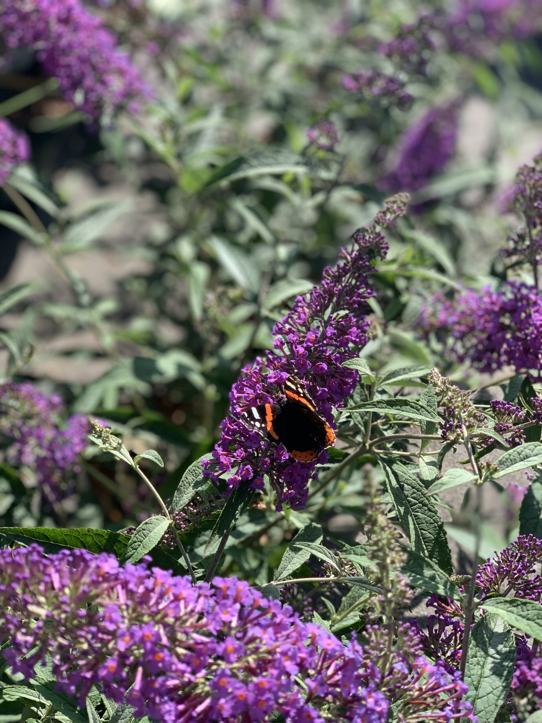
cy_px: 362
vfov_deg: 36.8
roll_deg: -21.1
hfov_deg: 28.0
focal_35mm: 52
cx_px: 271
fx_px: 1086
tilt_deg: -34.5
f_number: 2.4
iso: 16
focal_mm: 6
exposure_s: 1/396
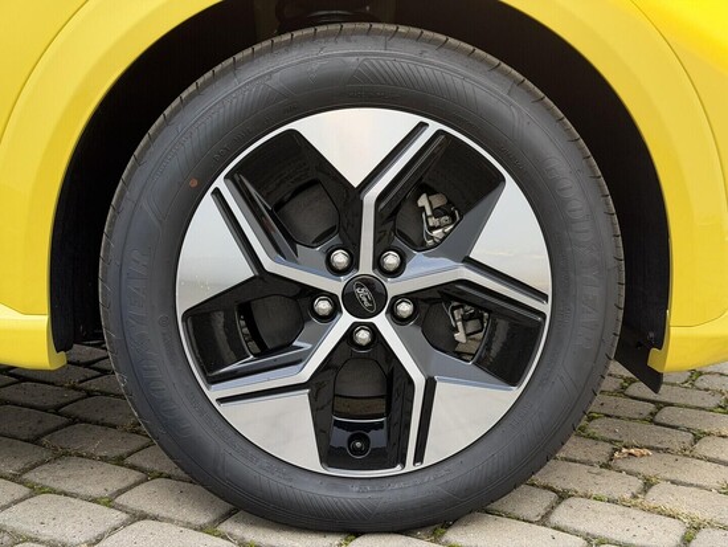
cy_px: 274
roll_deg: +0.2
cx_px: 364
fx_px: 1010
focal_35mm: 48
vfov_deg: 30.3
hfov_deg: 39.6
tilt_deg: -12.6
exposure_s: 1/279
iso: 64
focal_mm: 6.76
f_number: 1.78
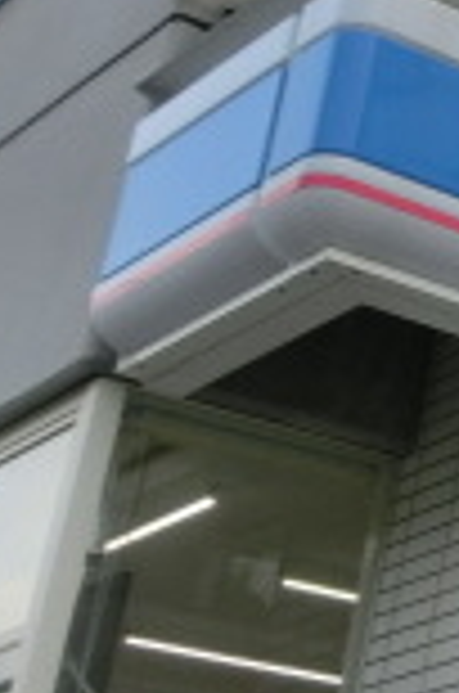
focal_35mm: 104
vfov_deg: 19.7
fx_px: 1998
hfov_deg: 9.9
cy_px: 328
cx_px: 1372
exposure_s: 1/500
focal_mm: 4.24
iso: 80
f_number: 3
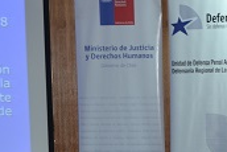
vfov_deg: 8.2
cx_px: 326
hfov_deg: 11.8
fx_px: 1054
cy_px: 178
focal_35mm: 167
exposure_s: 1/13
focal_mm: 32
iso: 400
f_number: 5.6
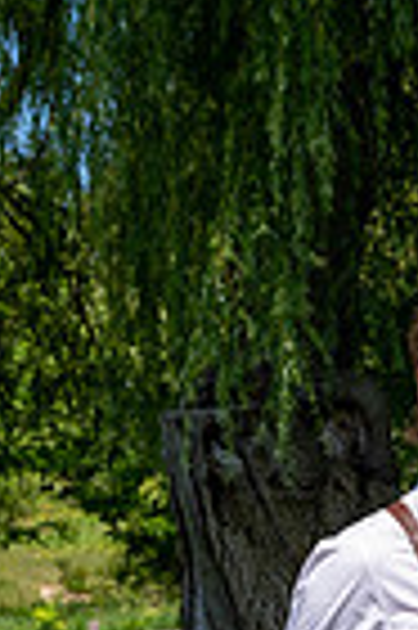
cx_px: 555
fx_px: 2305
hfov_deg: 10.1
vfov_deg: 14.6
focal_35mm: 132
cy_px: 900
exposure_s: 1/400
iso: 100
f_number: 7.1
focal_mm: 41
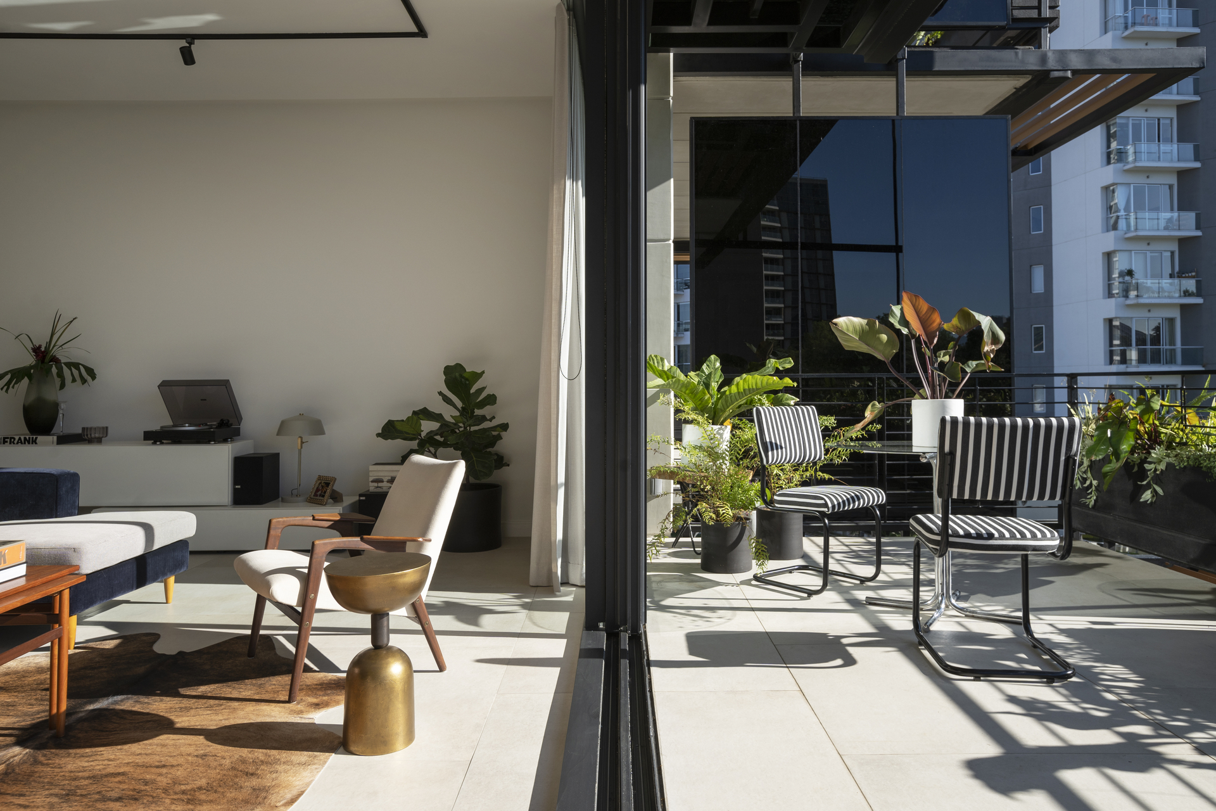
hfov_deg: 71.5
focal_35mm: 25
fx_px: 844
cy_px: 410
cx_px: 619
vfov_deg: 51.3
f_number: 8
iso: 100
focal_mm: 24
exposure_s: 1/160
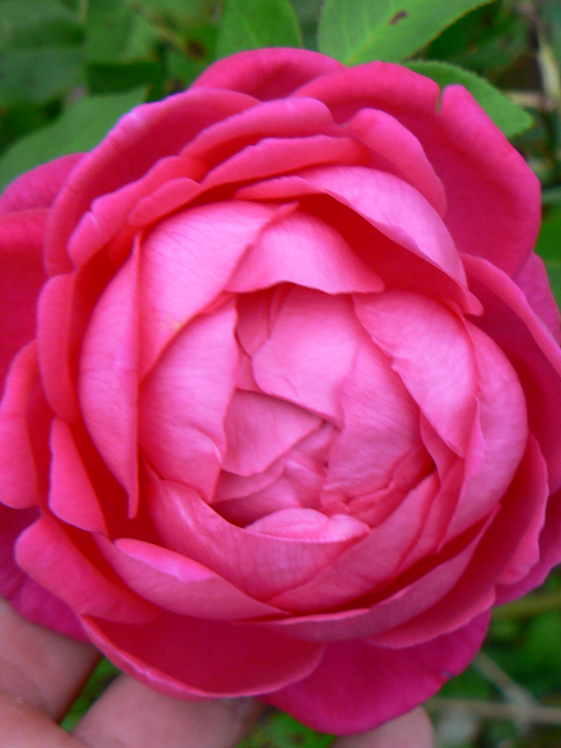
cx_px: 235
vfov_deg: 26.0
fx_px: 1621
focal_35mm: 75
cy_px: 373
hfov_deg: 19.6
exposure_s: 1/50
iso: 80
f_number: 2.8
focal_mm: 7.7
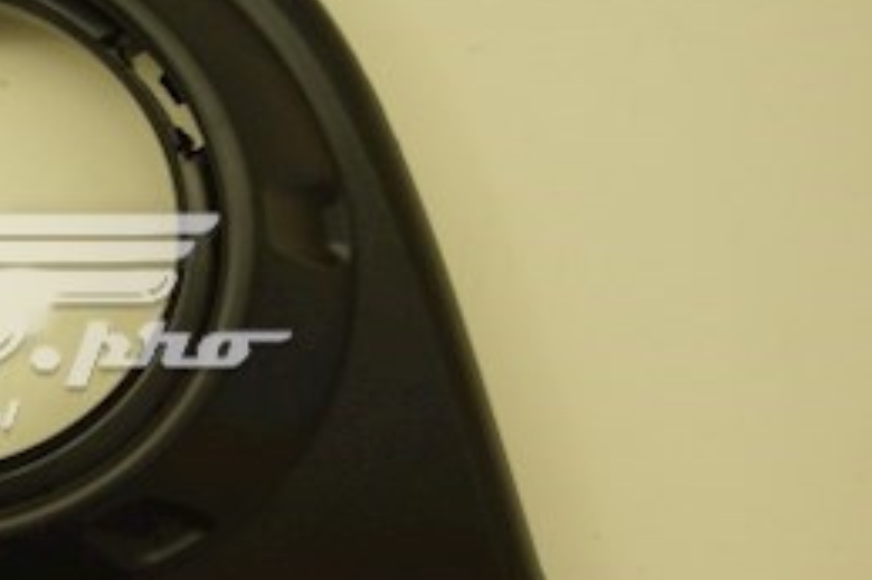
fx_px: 2324
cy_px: 315
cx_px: -114
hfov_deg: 20.2
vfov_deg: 14.2
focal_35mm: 96
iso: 500
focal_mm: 26
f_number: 4.5
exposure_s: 1/60
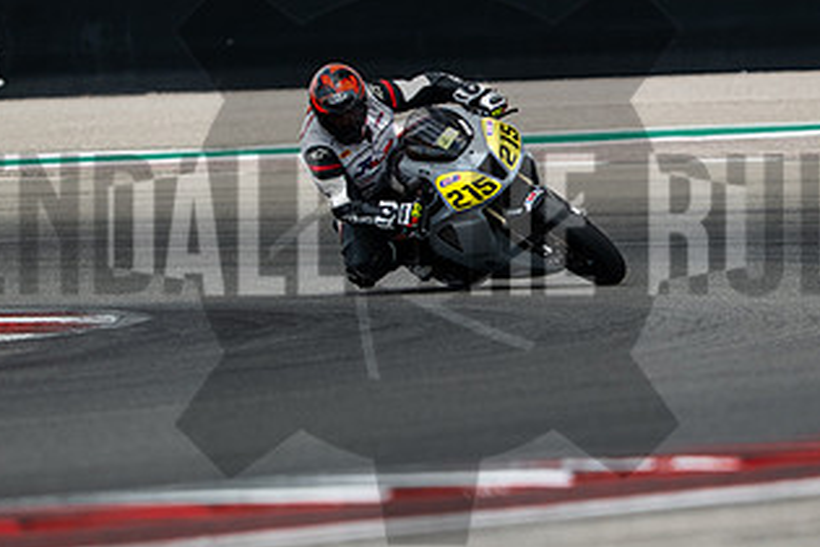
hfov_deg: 2.7
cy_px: 228
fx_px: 17606
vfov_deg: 1.8
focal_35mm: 773
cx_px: 427
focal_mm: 280
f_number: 2.8
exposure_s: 1/1600
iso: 320
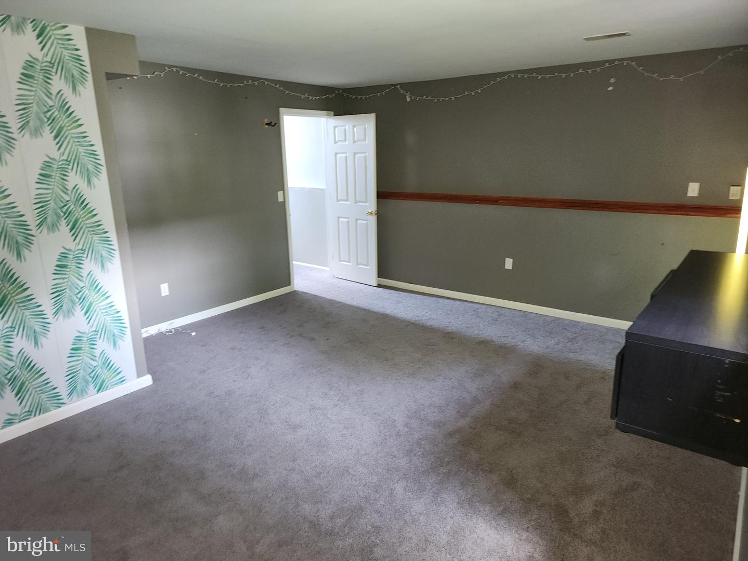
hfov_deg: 73.9
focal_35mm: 23
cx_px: 374
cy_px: 280
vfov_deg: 58.9
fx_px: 497
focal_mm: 6.4
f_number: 1.8
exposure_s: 1/10
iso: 250
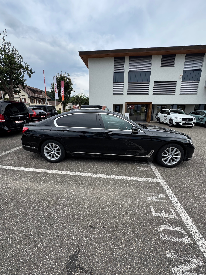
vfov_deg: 102.1
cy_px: 138
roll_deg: -1.8
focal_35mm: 14
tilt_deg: -13.2
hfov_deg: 85.7
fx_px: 111
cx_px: 103
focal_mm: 2.22
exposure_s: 1/390
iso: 40
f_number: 2.2
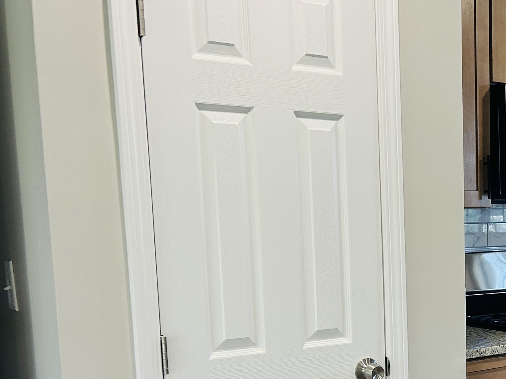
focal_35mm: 60
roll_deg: +1.4
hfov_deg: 29.3
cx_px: 544
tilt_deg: -7.7
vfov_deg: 23.8
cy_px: 337
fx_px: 877
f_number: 1.5
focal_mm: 5.7
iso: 100
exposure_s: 1/120
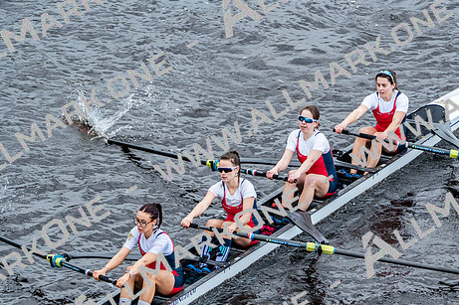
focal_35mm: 335
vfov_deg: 4.1
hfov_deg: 6.2
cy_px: 184
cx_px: 277
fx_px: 4269
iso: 2000
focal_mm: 266
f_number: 5.6
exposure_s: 1/1250
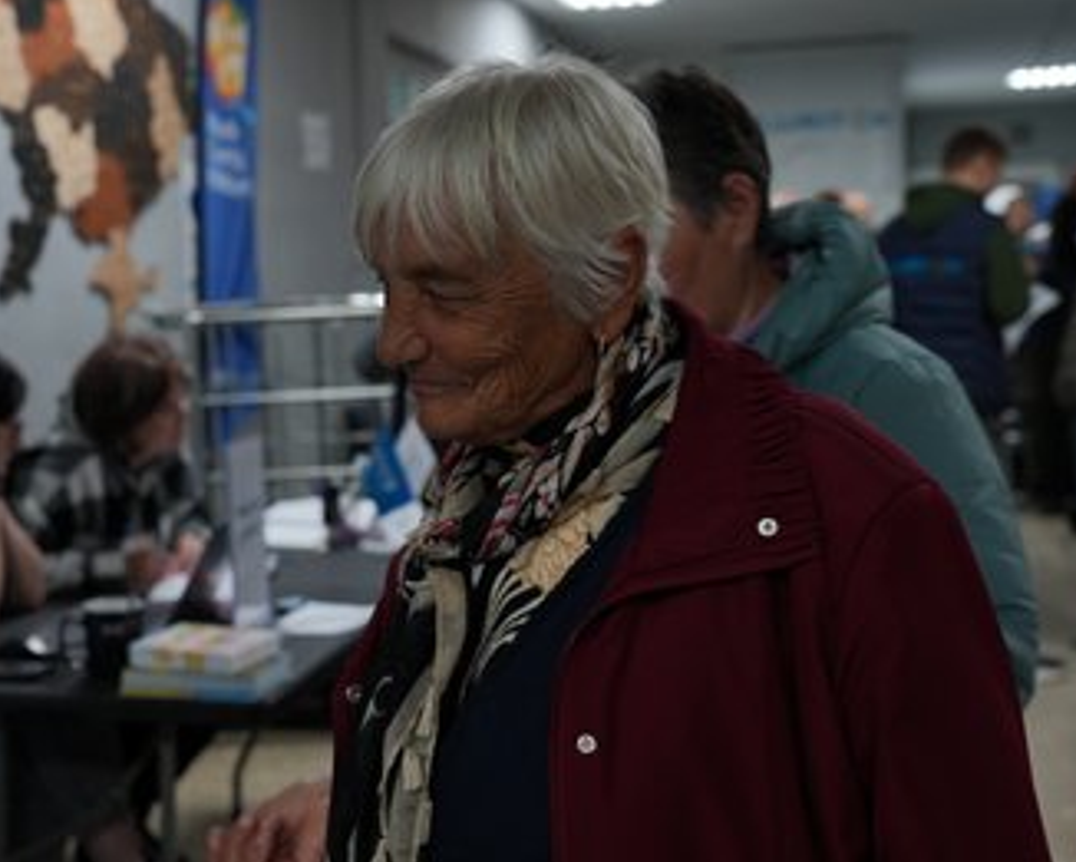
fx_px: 1688
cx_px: 469
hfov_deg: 35.3
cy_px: 431
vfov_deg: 28.6
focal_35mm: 53
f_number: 4.5
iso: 200
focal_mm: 46
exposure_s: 1/50
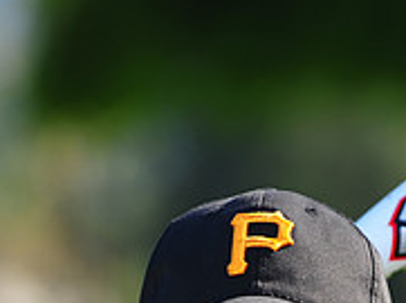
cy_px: 404
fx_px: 6321
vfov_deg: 2.7
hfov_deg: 3.7
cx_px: 265
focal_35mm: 540
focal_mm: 175
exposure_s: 1/800
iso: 200
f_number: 4
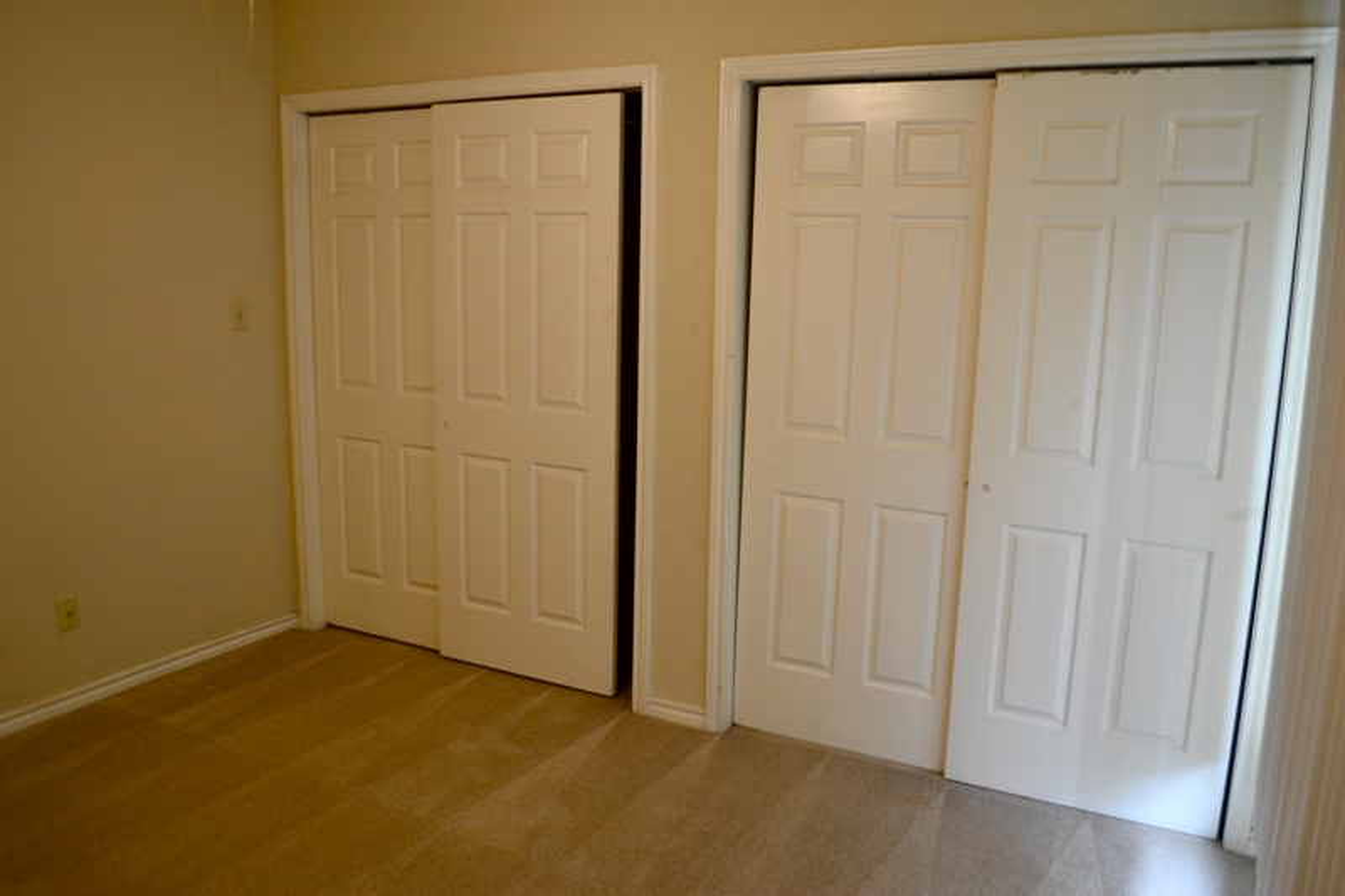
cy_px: 448
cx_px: 672
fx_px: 1008
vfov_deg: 47.9
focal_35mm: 27
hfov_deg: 67.4
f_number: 3.5
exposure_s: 1/20
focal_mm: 18
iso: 400
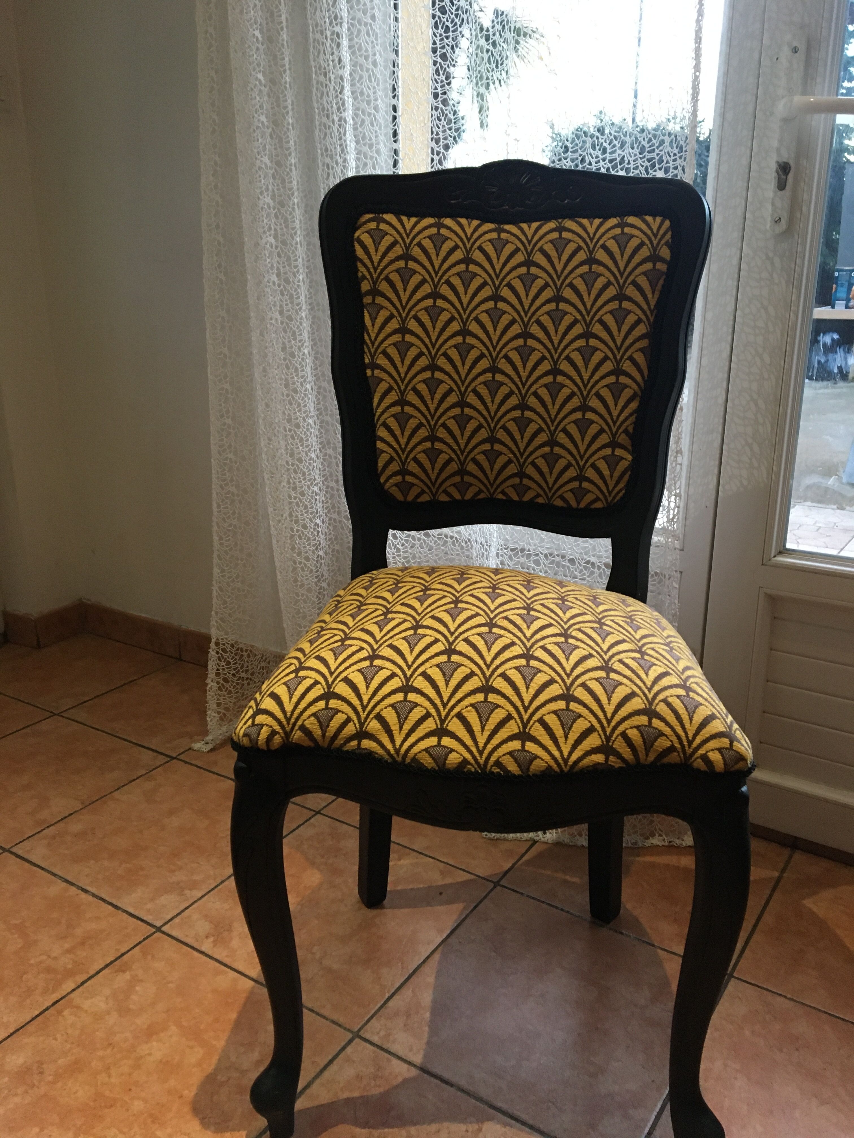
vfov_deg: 61.7
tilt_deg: -16.3
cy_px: 569
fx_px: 954
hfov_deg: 48.2
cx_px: 427
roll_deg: +0.1
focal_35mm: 29
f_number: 2.2
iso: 200
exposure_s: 1/33
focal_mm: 4.15
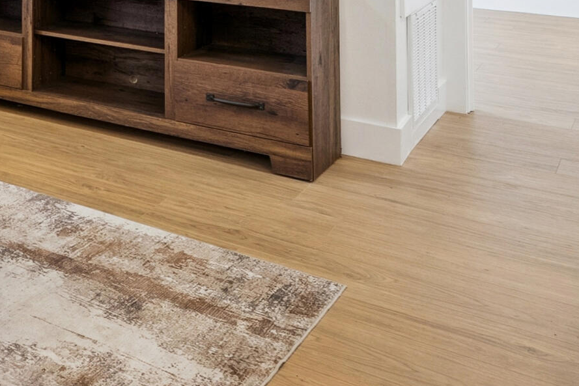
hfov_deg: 27.9
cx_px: -238
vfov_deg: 22.1
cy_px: -138
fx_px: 869
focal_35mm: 54
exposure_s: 1/50
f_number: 9
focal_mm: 16
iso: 500
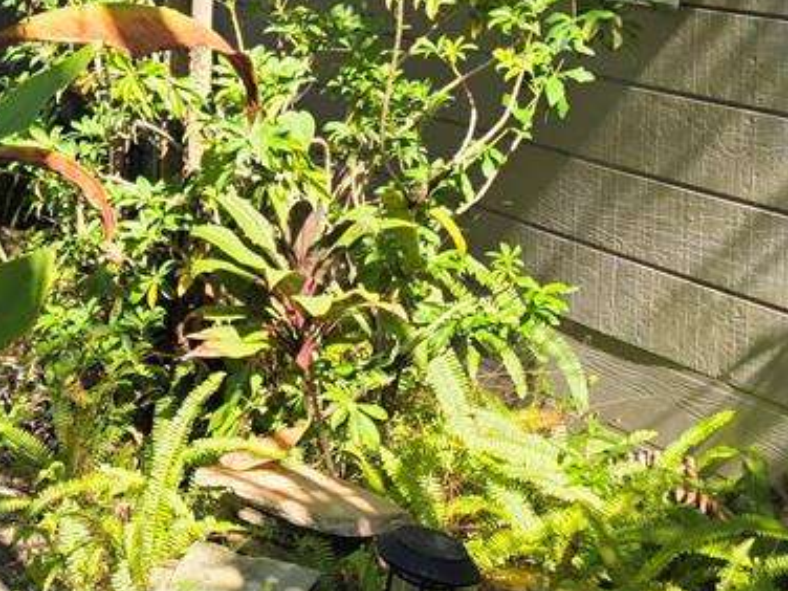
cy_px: -40
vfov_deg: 14.8
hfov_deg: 18.1
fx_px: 2231
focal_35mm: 98
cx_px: -350
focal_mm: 6.3
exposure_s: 1/1480
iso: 80
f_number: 1.7
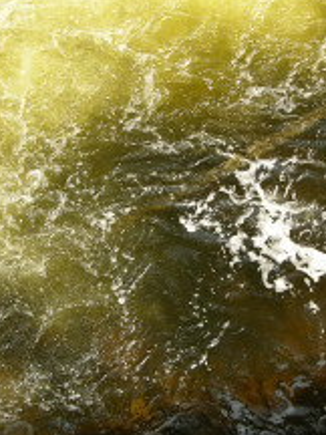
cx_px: 177
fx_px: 2210
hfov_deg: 8.4
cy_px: 224
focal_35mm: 176
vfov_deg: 11.2
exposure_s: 1/105
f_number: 4.2
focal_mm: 17.8
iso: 50
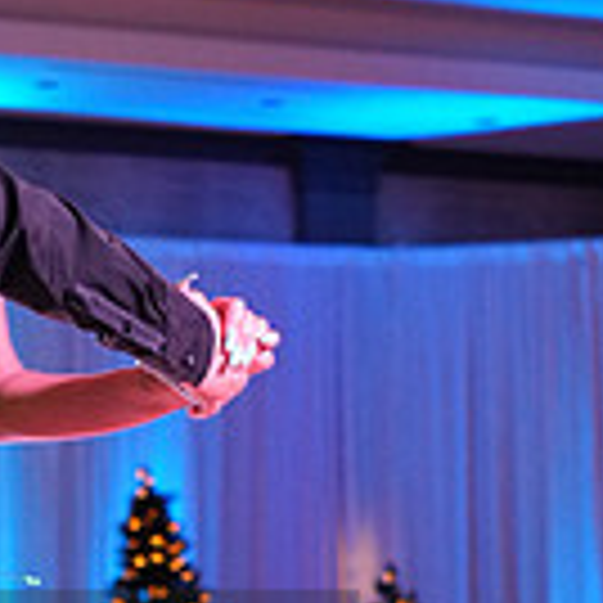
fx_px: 3193
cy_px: 742
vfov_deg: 10.6
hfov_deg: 10.5
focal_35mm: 162
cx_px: -259
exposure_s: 1/250
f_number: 4.5
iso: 2500
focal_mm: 44
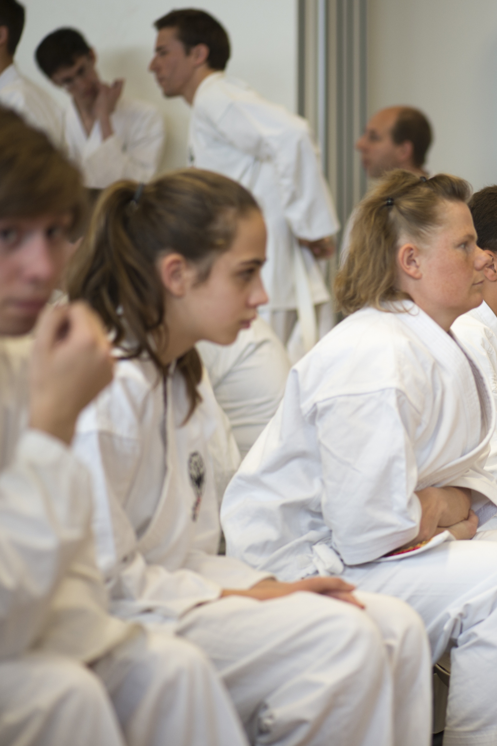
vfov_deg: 13.0
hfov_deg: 8.7
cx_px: 422
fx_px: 3271
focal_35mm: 158
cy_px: 374
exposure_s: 1/125
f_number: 2.8
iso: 400
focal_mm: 105
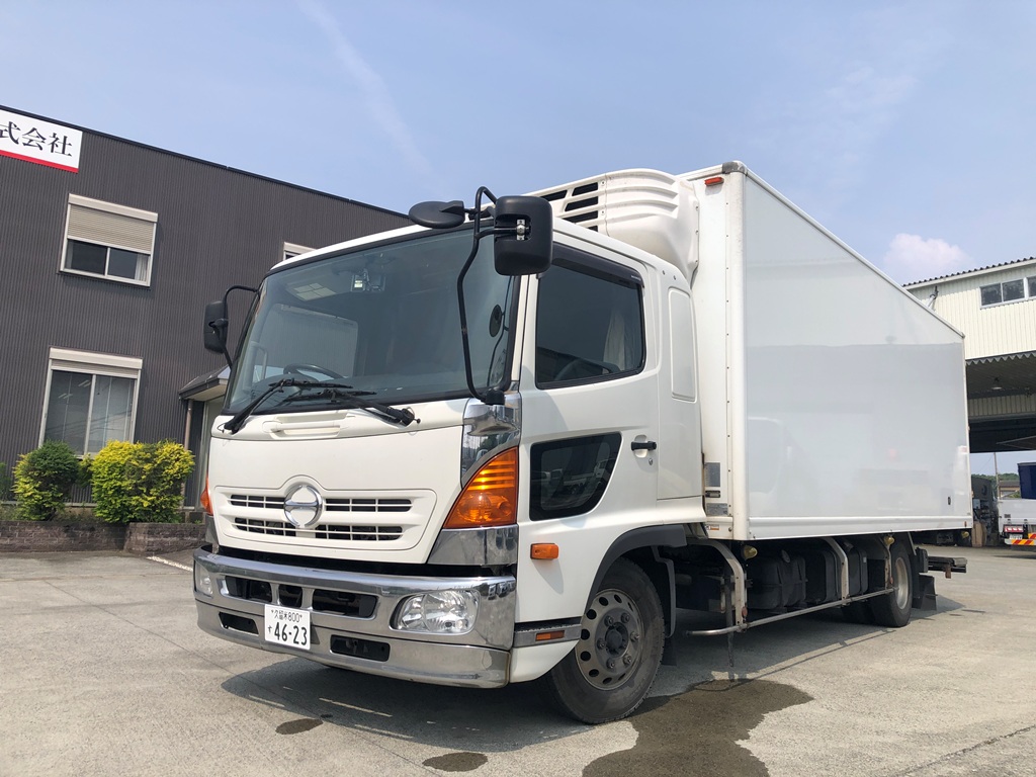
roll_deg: -1.1
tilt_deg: +10.1
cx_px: 518
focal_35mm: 28
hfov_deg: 63.4
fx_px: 838
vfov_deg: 49.7
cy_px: 388
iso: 20
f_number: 1.8
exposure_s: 1/2525
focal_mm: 4
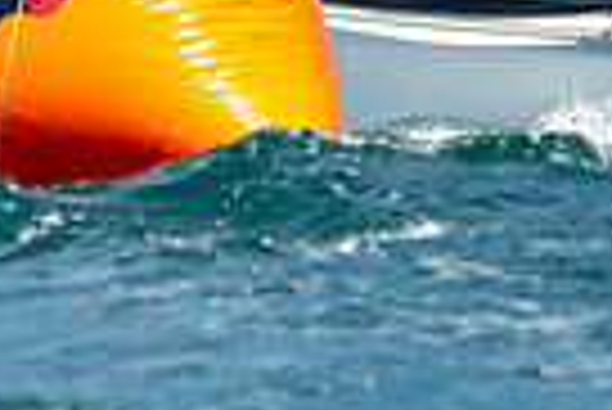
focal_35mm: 2550
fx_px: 43396
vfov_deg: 0.5
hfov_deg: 0.8
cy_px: -135
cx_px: 81
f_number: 5.6
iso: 400
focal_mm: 600
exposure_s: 1/1250
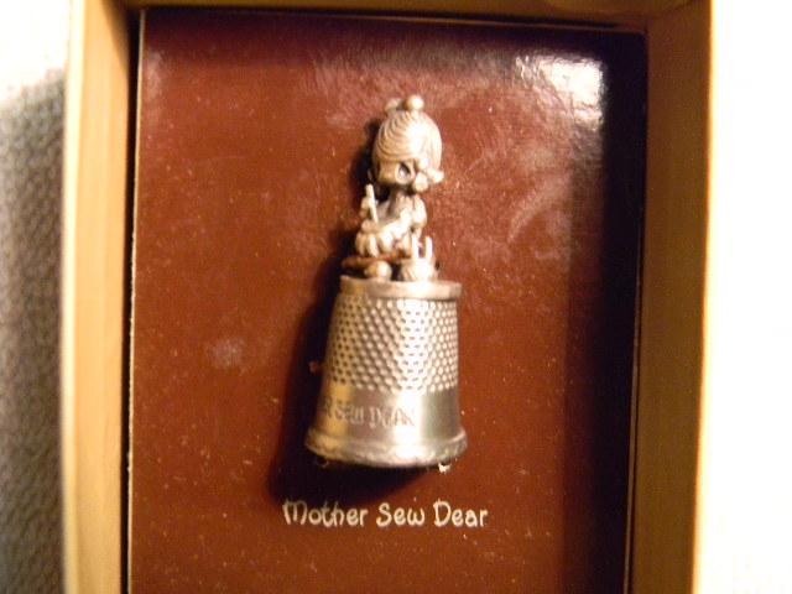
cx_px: 396
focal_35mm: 36
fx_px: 824
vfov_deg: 39.7
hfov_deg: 51.4
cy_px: 297
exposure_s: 1/25.1
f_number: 3.7
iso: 400
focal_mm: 6.4
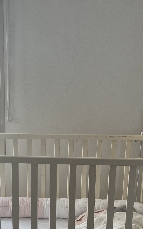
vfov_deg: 35.6
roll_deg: -0.6
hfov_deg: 23.0
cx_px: 45
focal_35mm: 56
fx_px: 349
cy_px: 169
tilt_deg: -16.1
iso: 50
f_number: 1.6
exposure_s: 1/121
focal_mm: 5.1
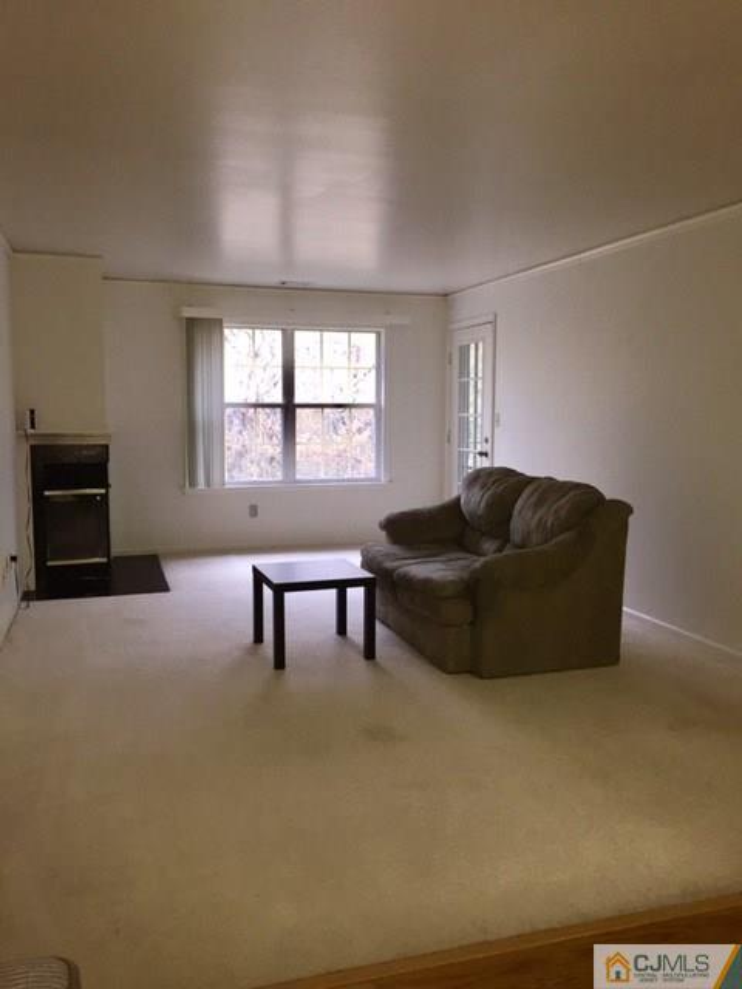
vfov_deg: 61.7
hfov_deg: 48.2
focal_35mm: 29
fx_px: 829
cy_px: 494
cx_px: 371
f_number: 2.2
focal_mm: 4.15
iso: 160
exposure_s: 1/24
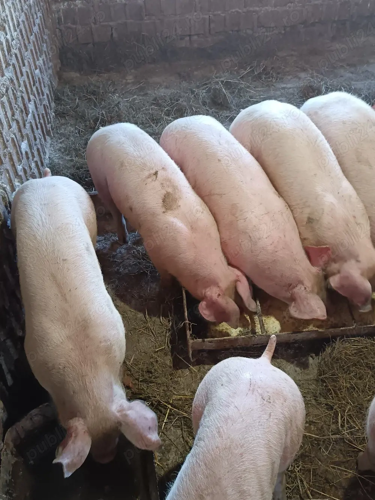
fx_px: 520
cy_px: 250
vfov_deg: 51.4
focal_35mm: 36
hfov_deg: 39.7
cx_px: 188
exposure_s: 1/25.1
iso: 2389
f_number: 1.75
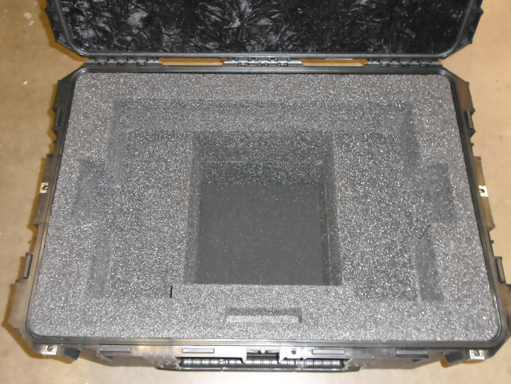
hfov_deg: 51.4
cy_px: 192
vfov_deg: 39.7
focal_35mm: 36
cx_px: 256
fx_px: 531
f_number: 3.8
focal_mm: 6.4
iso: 640
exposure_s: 1/40
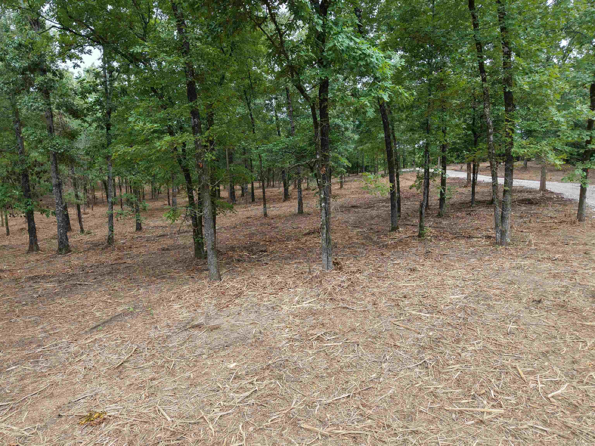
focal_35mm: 24
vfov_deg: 56.8
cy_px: 223
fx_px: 413
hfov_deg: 71.6
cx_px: 298
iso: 100
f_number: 1.8
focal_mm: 8.67
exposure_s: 1/250
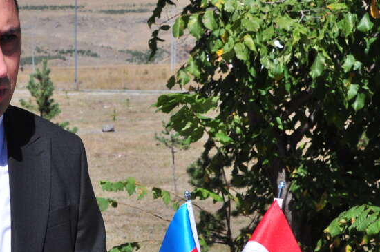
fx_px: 1288
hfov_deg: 16.5
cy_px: 216
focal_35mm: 122
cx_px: 3
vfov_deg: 11.1
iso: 400
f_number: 14
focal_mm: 35
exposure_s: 1/800
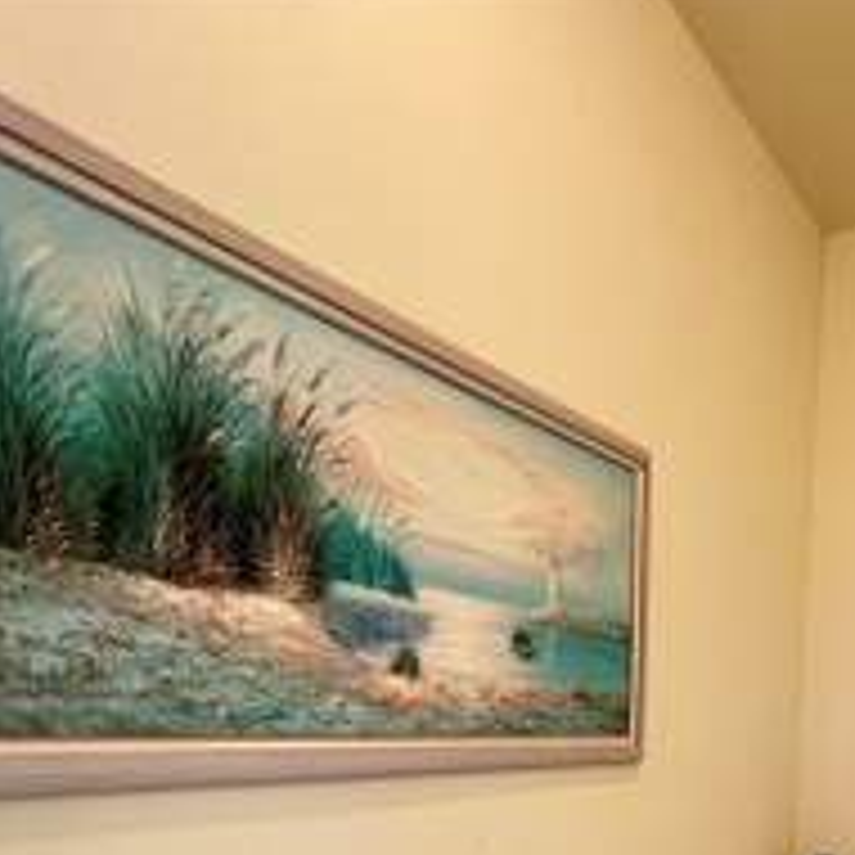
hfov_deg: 49.1
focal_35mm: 29
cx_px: 783
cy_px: 783
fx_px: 810
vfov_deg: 49.1
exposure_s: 1/60
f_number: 1.8
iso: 320
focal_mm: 1.57
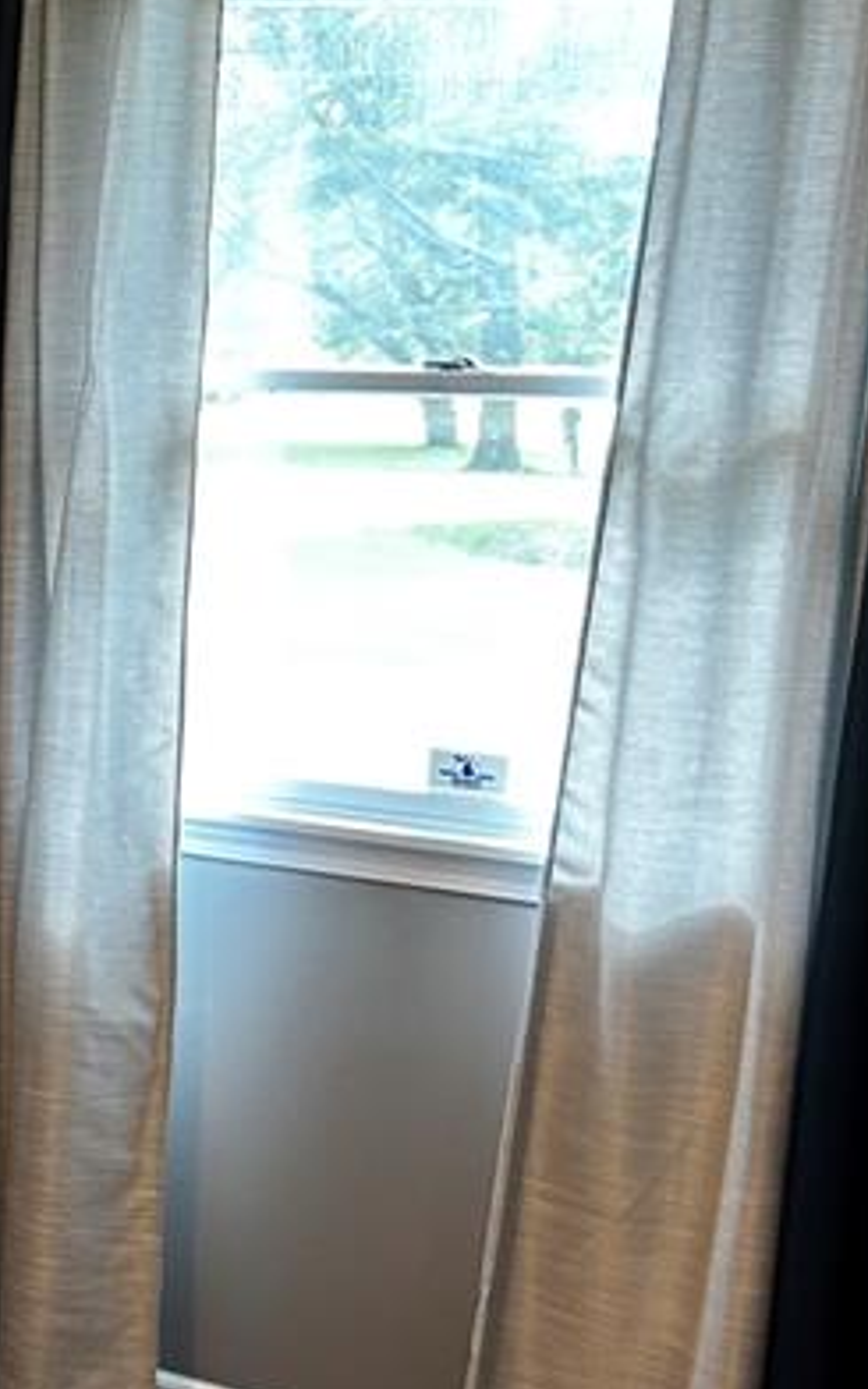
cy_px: 723
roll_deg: -0.4
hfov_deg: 15.4
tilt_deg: -9.5
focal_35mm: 72
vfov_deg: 28.6
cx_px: -723
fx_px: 2725
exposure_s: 1/60
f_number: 1.5
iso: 100
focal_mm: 5.7
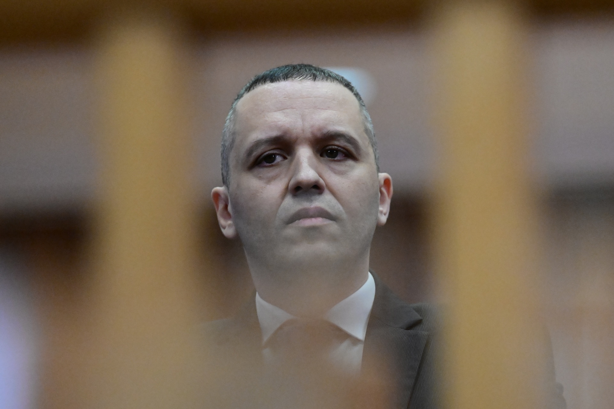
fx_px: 5116
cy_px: 204
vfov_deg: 4.6
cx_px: 307
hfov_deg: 6.9
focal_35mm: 300
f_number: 3.5
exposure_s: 1/200
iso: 8000
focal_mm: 200
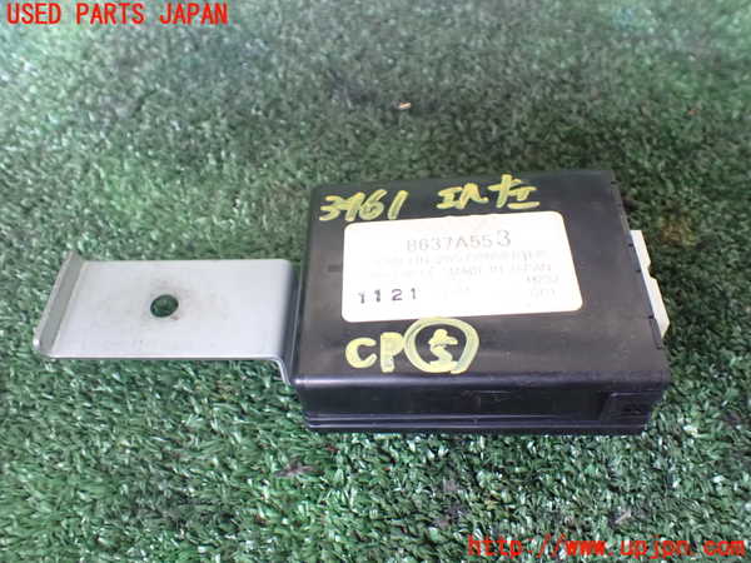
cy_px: 282
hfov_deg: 60.0
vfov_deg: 46.8
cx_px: 376
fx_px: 651
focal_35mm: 30
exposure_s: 1/30
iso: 1250
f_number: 2.3
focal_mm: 5.4
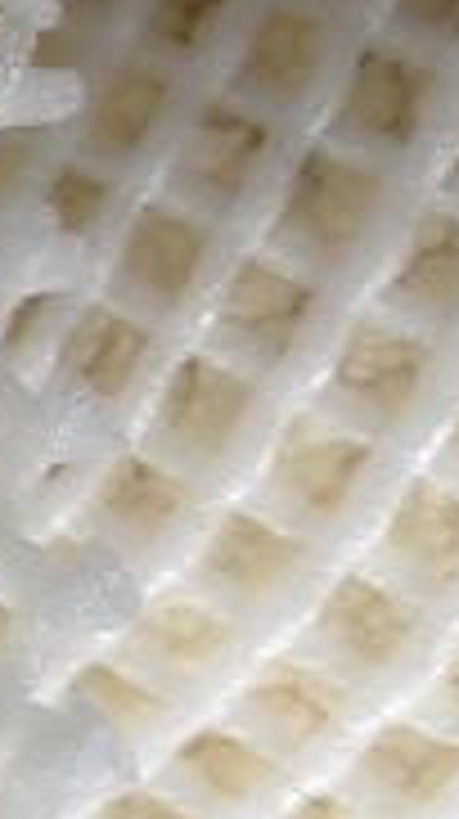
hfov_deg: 7.5
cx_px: -788
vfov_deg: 14.6
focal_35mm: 147
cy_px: 596
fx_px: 3190
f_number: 1.88
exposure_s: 1/100
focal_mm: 5.5
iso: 72
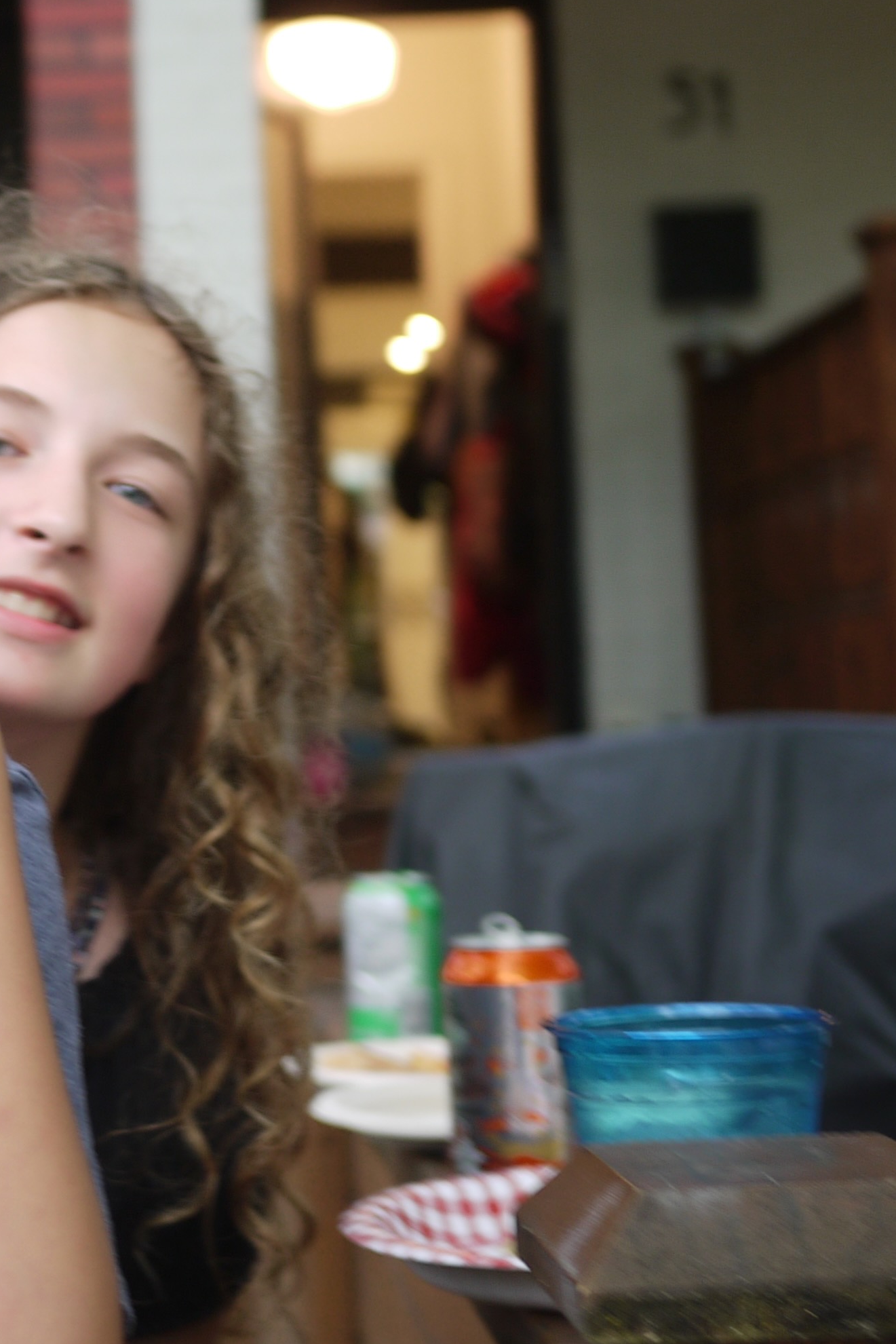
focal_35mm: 84
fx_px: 3135
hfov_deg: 15.6
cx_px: -226
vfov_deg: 24.1
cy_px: 468
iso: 100
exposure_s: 1/60
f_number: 1.7
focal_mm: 20
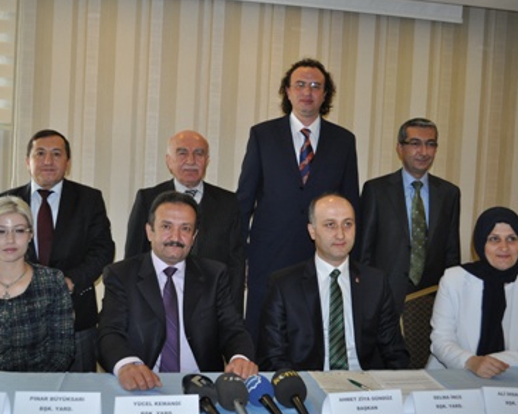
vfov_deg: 39.2
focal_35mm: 38
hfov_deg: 47.9
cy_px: 207
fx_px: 583
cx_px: 236
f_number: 3.8
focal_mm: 22
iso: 800
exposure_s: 1/60
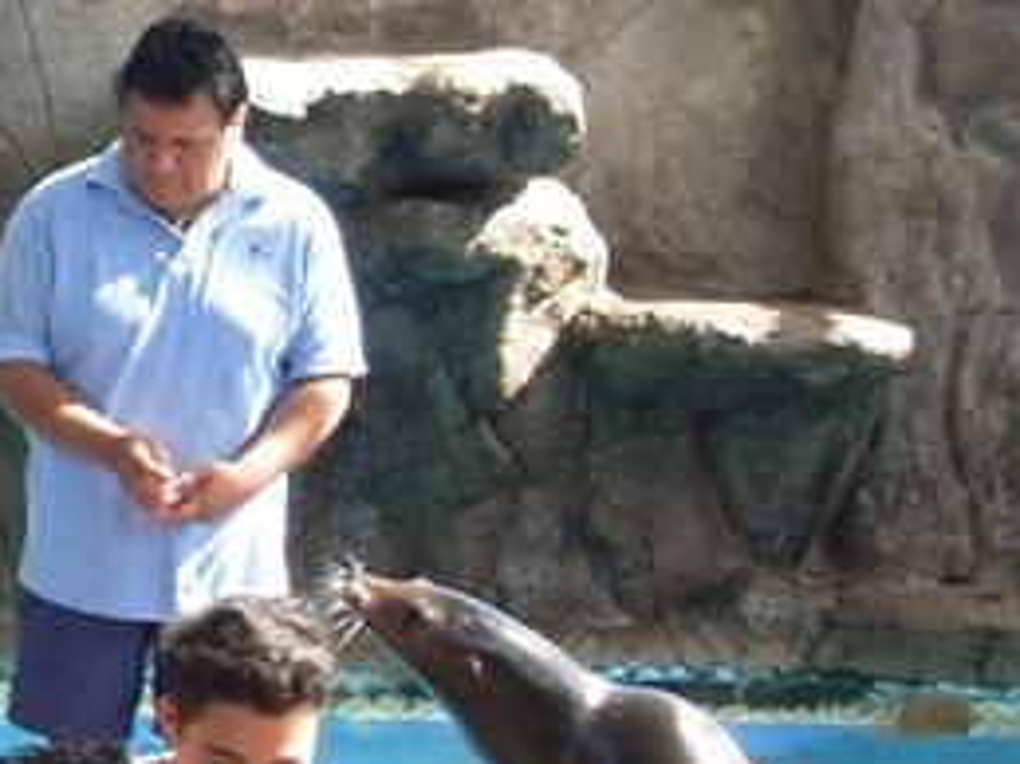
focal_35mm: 141
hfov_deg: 13.5
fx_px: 4153
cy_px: 410
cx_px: -323
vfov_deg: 10.5
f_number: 2.9
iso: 50
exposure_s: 1/117
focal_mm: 6.3
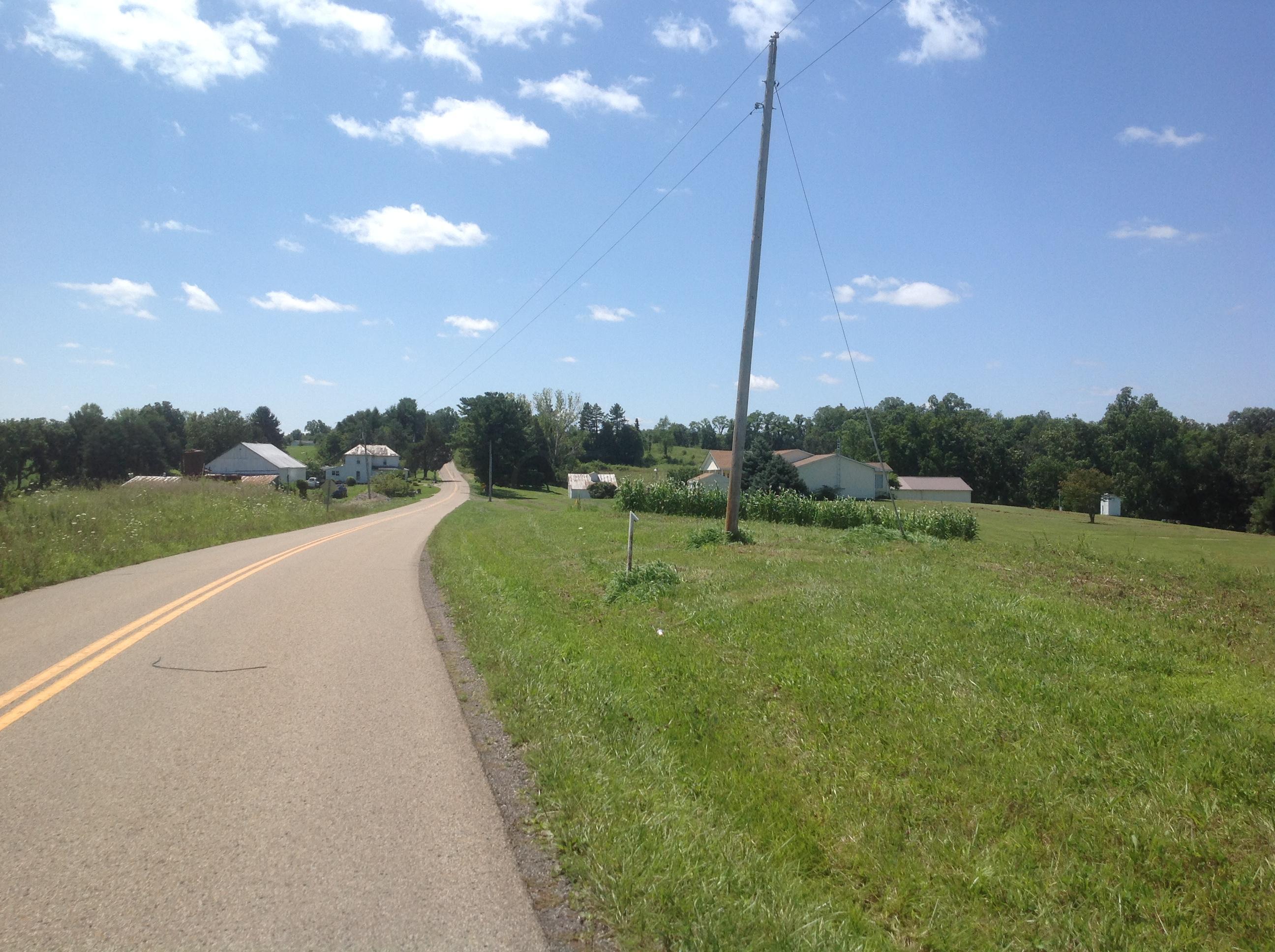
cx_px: 638
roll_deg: +0.0
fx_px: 1287
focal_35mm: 35
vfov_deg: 40.6
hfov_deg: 52.7
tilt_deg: +1.1
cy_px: 476
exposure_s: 1/2160
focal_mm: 4.28
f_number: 2.4
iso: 50
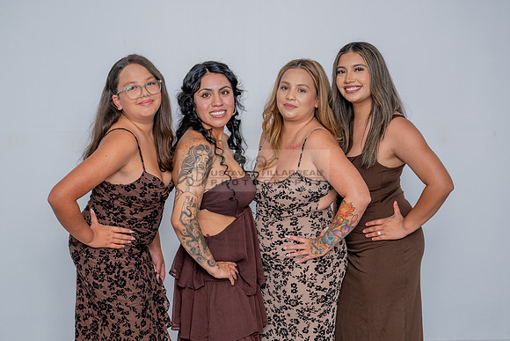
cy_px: 184
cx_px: 230
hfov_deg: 33.1
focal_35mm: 61
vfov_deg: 22.4
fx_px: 858
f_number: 5.6
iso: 320
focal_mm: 55
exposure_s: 1/125
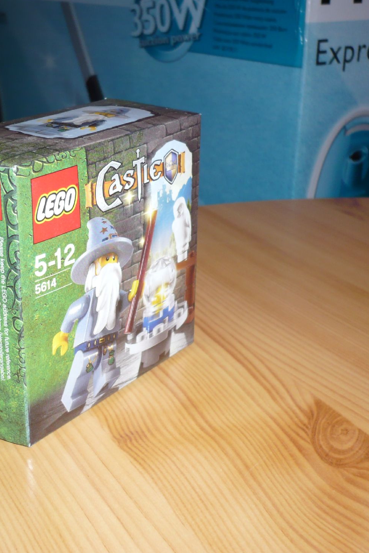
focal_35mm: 49
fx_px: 753
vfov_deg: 40.3
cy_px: 276
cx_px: 80
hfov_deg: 27.1
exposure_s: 1/30
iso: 100
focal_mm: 5.8
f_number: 2.8
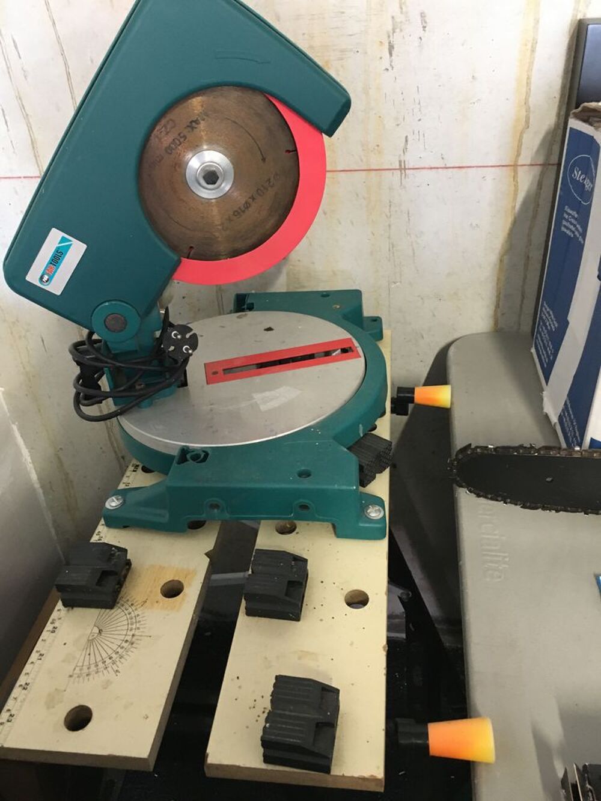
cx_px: 300
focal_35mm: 29
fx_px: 671
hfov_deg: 48.2
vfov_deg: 61.7
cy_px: 400
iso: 200
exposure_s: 1/17
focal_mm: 4.15
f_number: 2.2
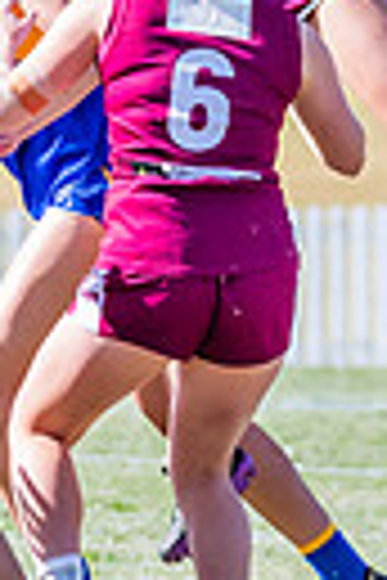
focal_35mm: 1446
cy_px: -111
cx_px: 127
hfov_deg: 1.0
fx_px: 23315
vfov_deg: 1.4
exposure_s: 1/1600
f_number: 7.1
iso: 800
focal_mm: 250
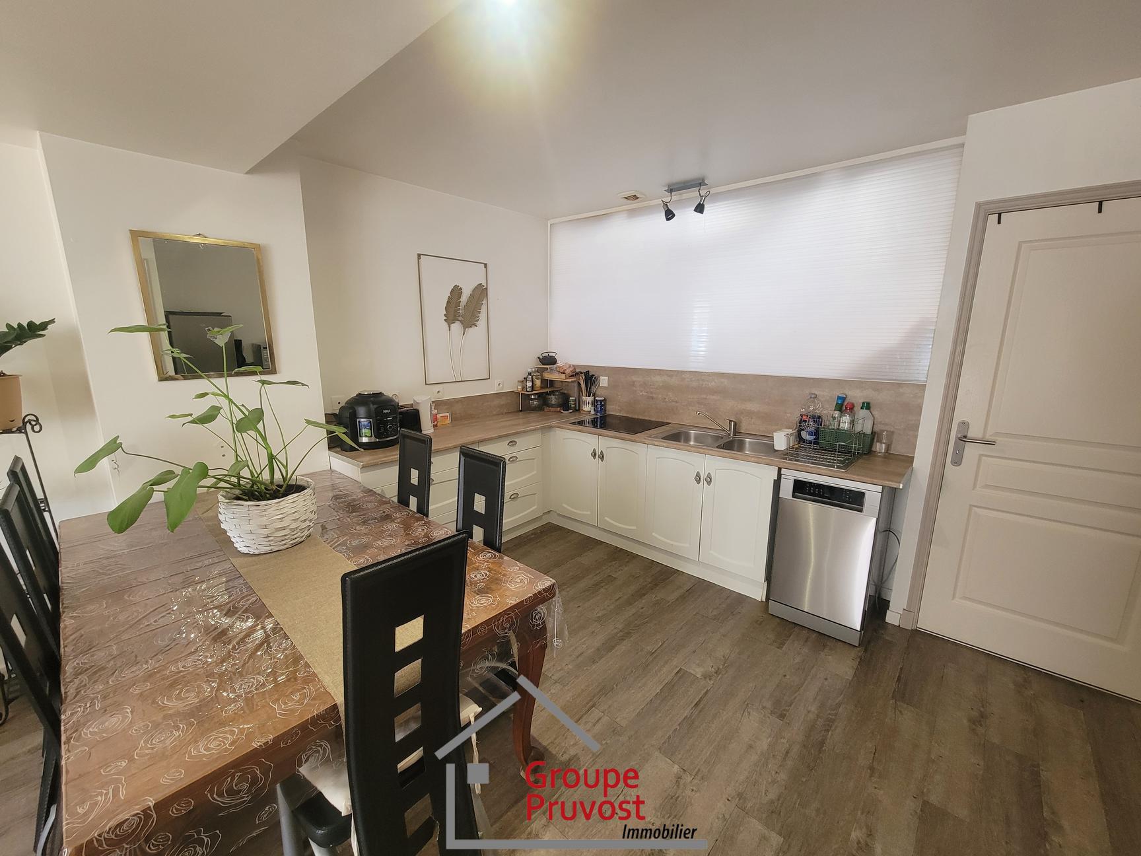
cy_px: 428
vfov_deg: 89.9
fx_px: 429
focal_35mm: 13
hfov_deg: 106.2
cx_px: 570
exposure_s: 1/50
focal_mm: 2.2
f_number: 2.2
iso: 250
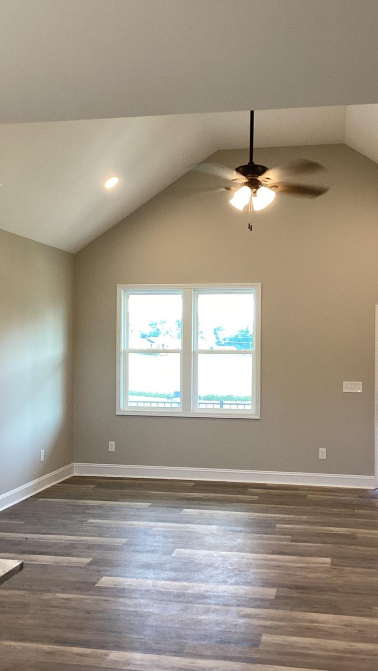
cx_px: 213
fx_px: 659
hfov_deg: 32.0
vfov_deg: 54.0
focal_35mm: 37
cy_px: 358
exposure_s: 1/60
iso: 80
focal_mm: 3.3
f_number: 2.4
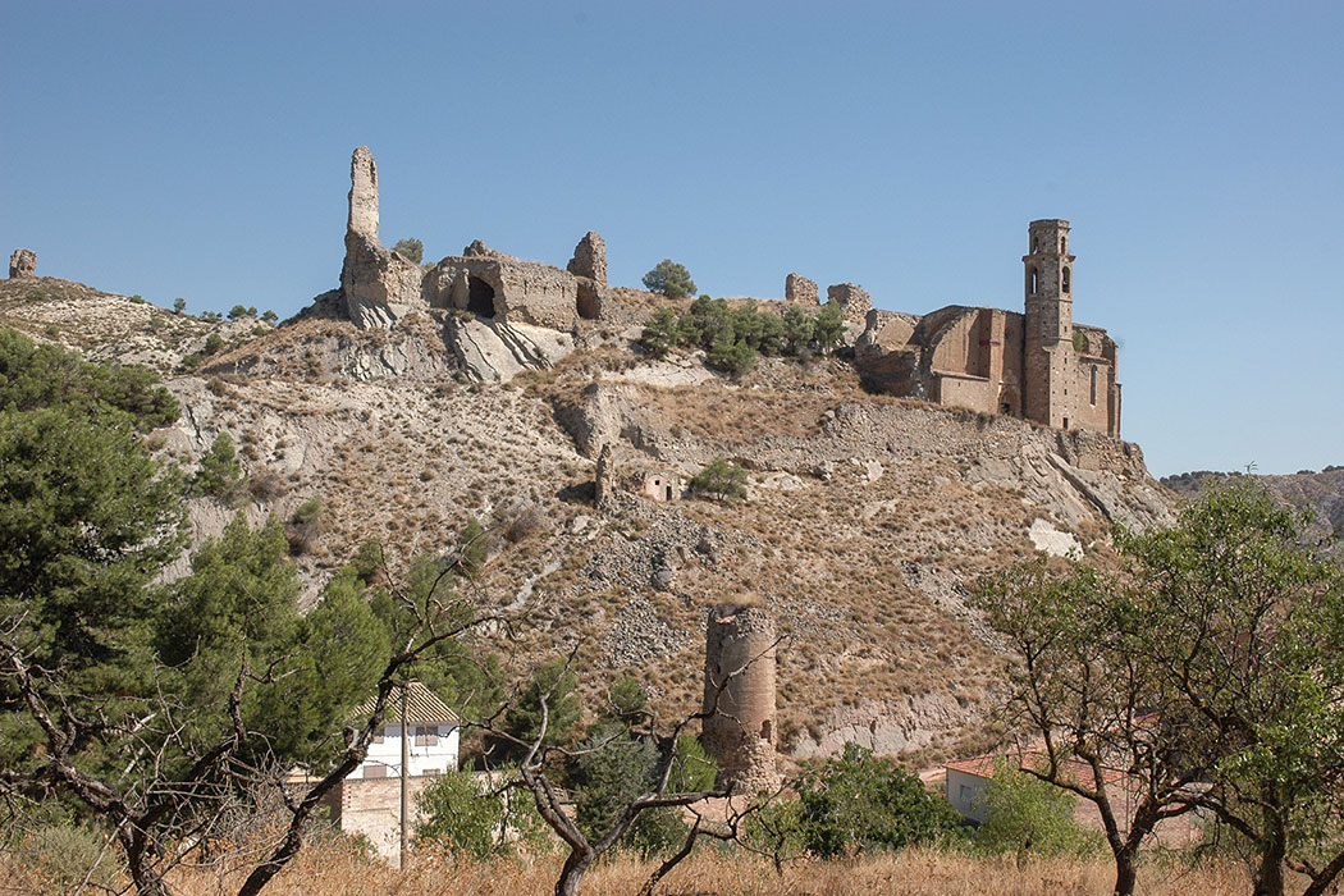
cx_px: 672
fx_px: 1624
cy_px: 448
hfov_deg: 45.0
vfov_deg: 30.8
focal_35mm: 44
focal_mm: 29
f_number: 9
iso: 200
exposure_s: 1/320
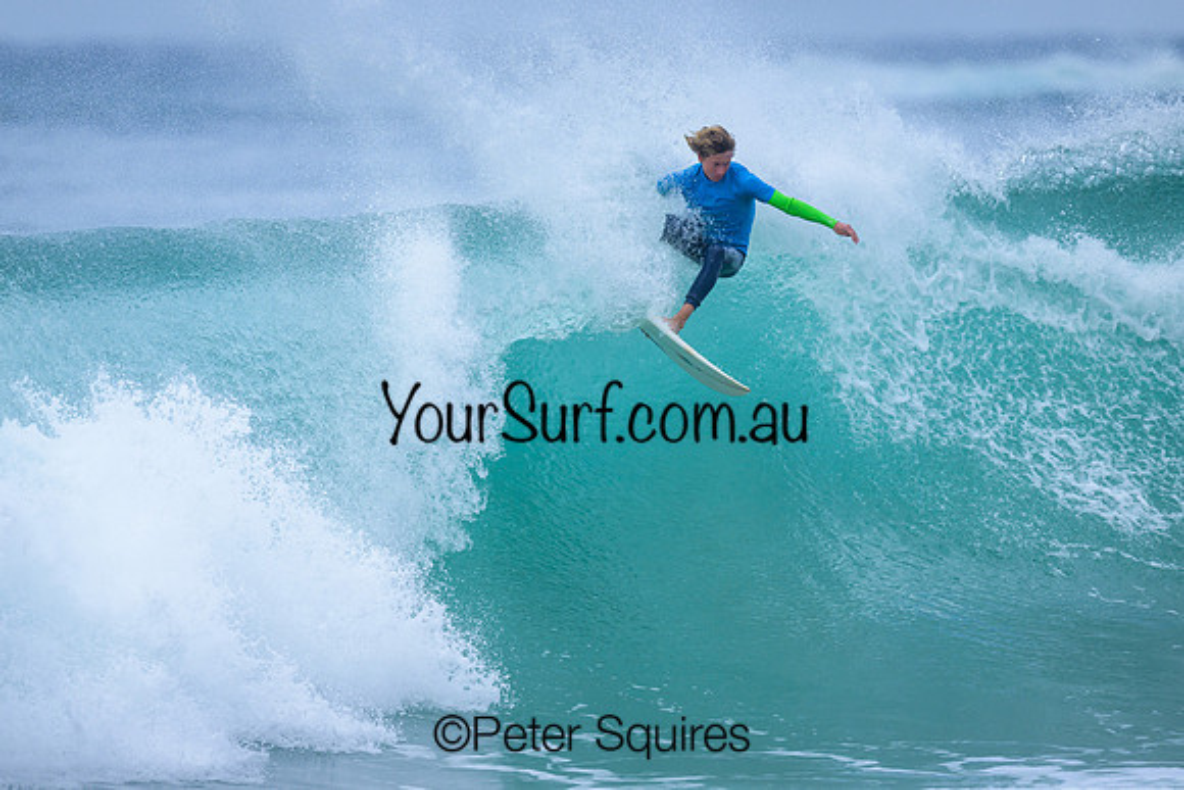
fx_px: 26316
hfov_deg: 2.6
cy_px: 395
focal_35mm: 800
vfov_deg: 1.7
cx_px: 592
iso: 450
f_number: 6.3
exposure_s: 1/2000
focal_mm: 800
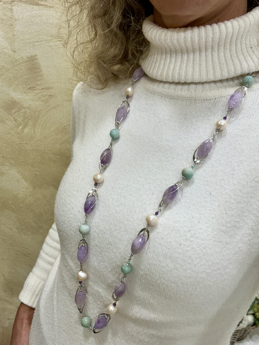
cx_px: 130
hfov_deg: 46.8
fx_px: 299
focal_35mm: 30
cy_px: 172
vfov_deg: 60.0
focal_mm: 2.69
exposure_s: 1/100
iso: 40
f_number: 1.9
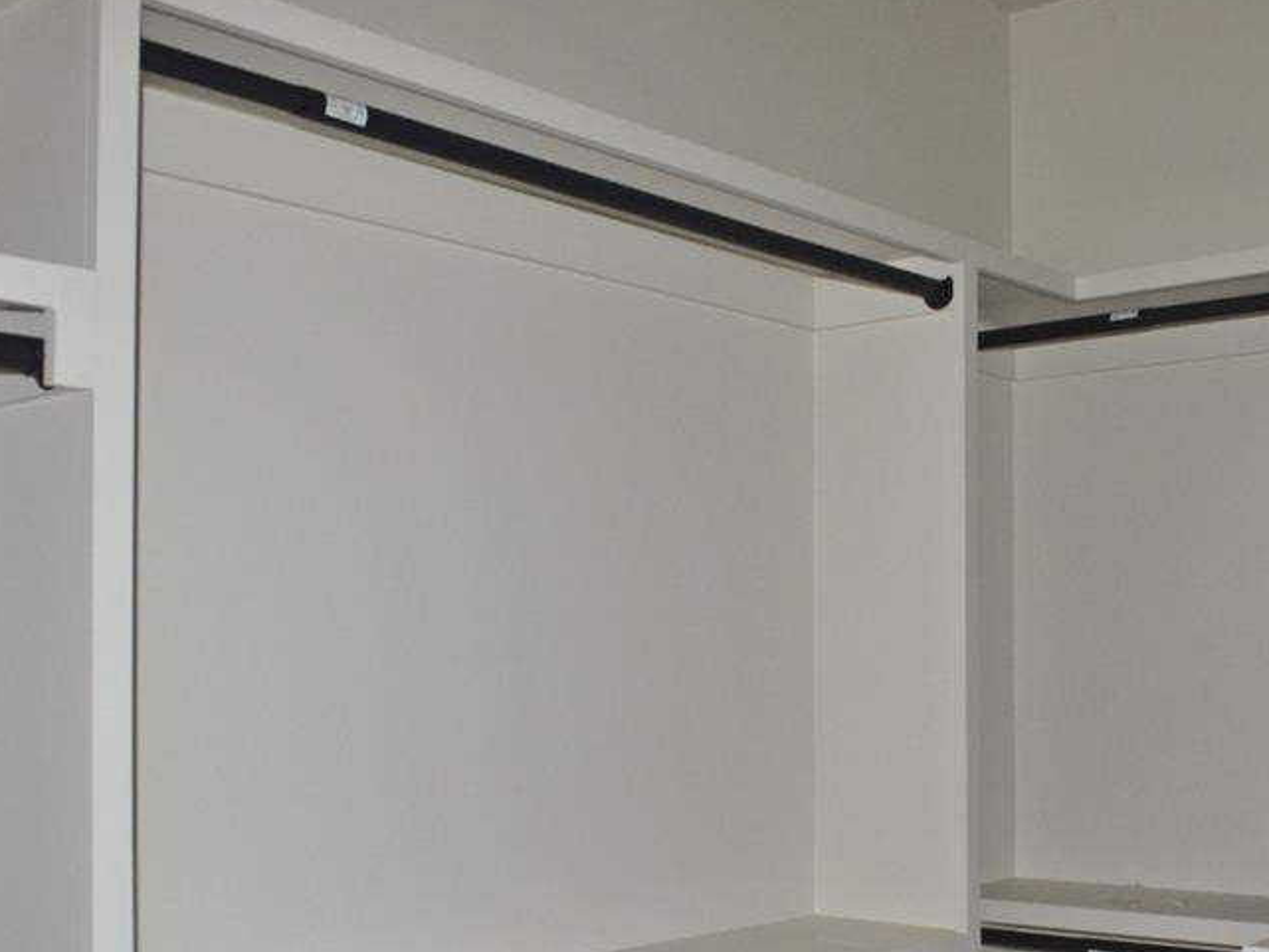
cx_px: 811
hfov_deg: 40.9
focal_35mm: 46
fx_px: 1687
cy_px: 649
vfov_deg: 31.2
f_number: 11
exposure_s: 1/60
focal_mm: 20
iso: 800
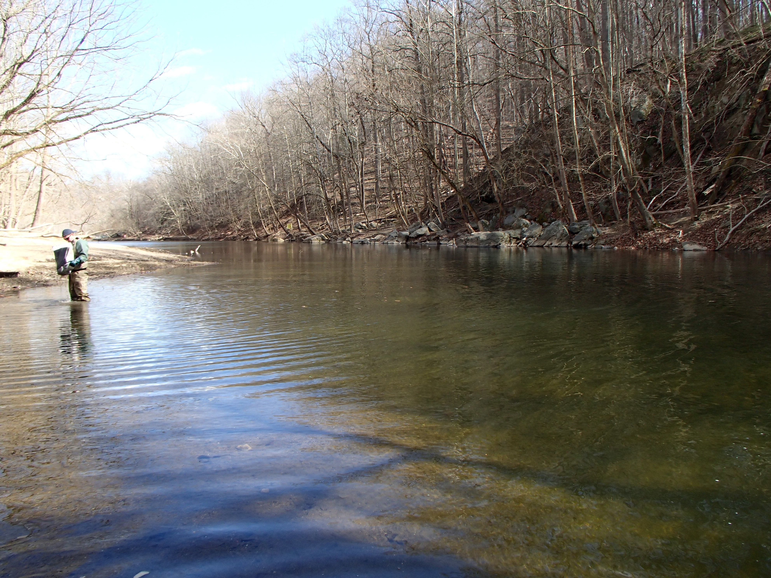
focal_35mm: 28
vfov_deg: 49.7
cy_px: 289
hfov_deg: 63.4
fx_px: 624
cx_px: 386
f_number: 3.9
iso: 100
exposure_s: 1/160
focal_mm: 5
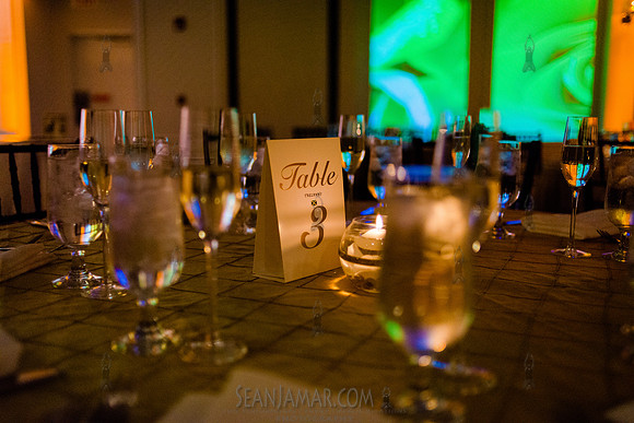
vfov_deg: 37.9
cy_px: 212
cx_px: 317
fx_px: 617
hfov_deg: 54.4
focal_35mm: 35
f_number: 2
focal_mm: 35
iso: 4000
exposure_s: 1/500
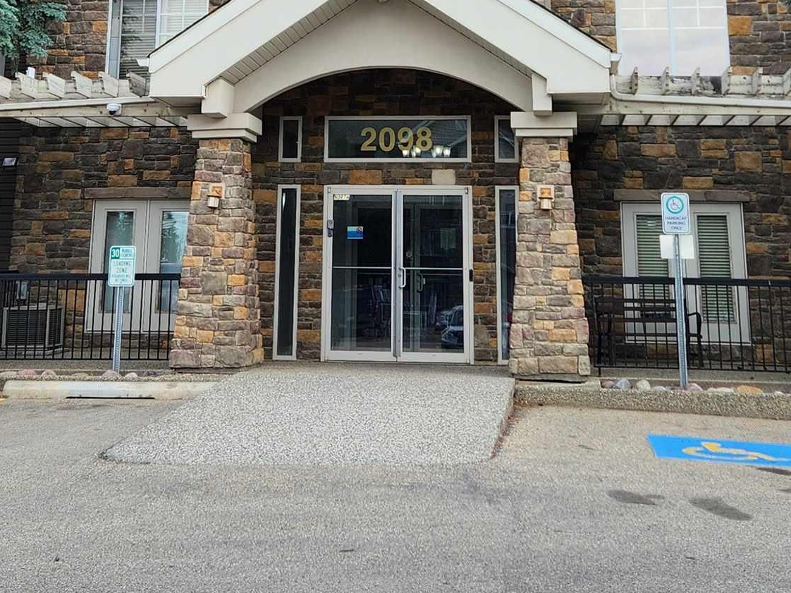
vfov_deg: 21.8
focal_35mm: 63
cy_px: -94
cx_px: 362
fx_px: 1439
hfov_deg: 30.7
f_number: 1.8
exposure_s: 1/559
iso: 20
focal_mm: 5.4
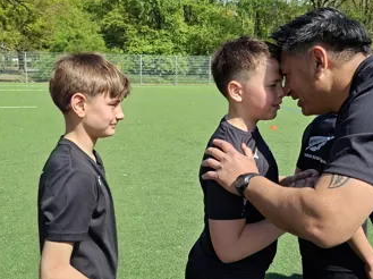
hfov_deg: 44.7
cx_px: 210
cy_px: 152
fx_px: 452
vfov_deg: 34.3
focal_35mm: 42
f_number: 1.8
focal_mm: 5.54
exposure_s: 1/1828
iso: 50
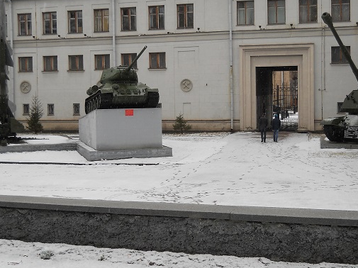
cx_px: 187
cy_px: 129
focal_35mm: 52
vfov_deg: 28.0
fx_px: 537
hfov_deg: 36.8
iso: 80
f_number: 3.1
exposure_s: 1/125
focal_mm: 6.72
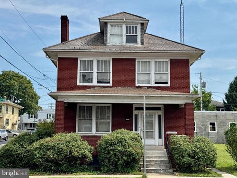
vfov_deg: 30.3
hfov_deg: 39.7
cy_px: 89
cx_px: 118
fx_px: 329
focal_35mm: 48
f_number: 1.78
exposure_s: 1/4608
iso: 64
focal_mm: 6.76
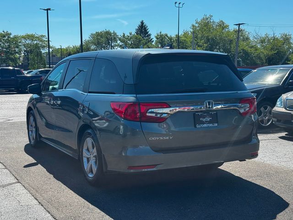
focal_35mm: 48
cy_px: 110
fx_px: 406
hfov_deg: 39.7
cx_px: 146
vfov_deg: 30.3
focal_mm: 6.76
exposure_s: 1/2717
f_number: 1.78
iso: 64
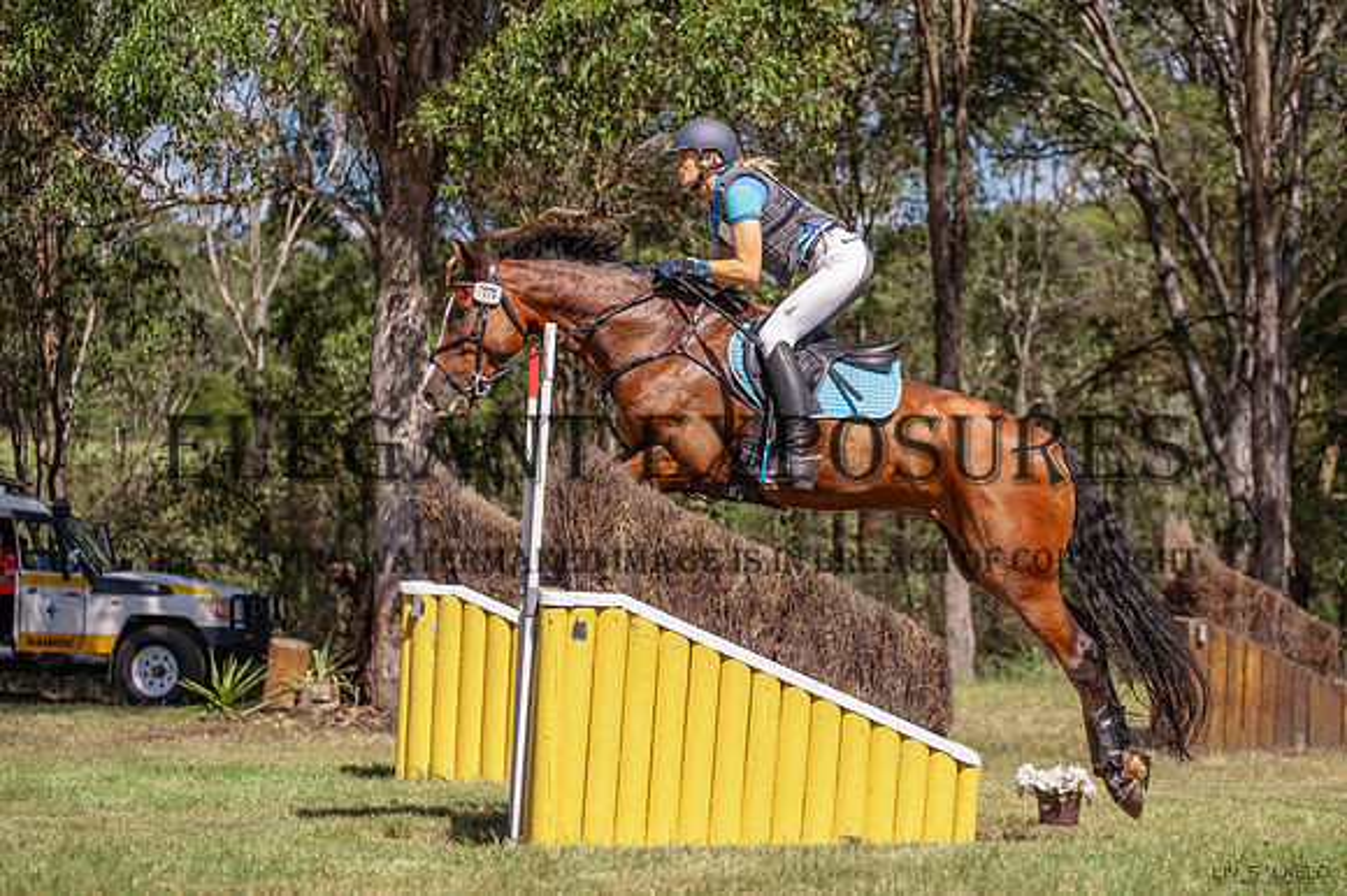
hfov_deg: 20.3
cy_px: 388
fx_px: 3761
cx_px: 720
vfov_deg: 13.6
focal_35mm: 101
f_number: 2.8
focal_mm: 80
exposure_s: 1/2000
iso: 125
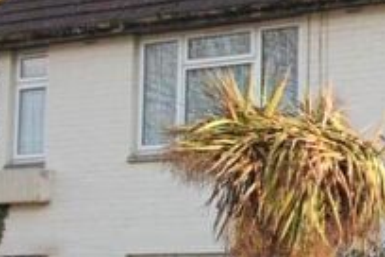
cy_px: 127
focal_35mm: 129
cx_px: 649
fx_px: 1376
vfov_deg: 10.7
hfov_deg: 14.4
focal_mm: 25
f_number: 6.3
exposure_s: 1/160
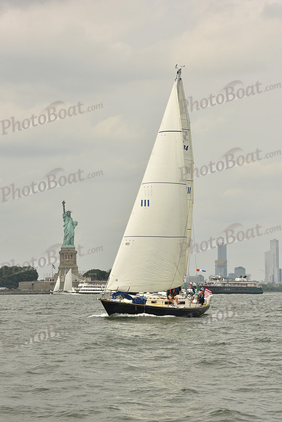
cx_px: 141
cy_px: 211
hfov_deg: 12.5
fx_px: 1292
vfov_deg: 18.6
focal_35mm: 110
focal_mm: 110
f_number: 11
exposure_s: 1/640
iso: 250
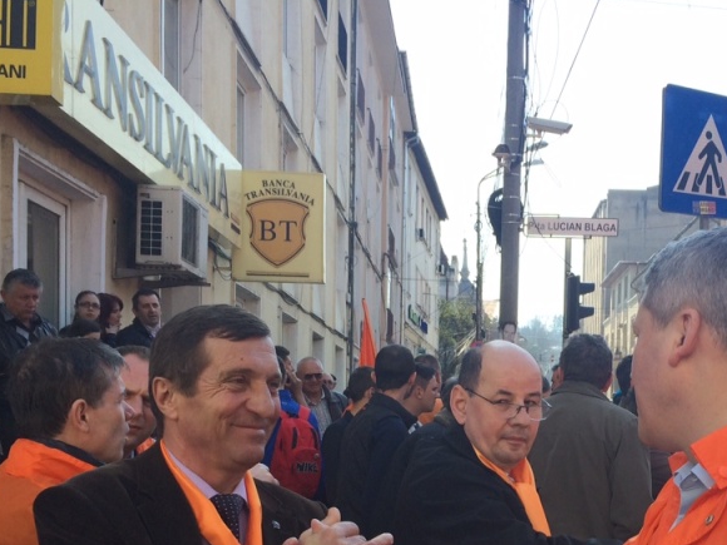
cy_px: 479
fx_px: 1113
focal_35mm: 53
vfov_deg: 26.7
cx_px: 526
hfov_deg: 35.5
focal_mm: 4.12
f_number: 2.2
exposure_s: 1/695
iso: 32
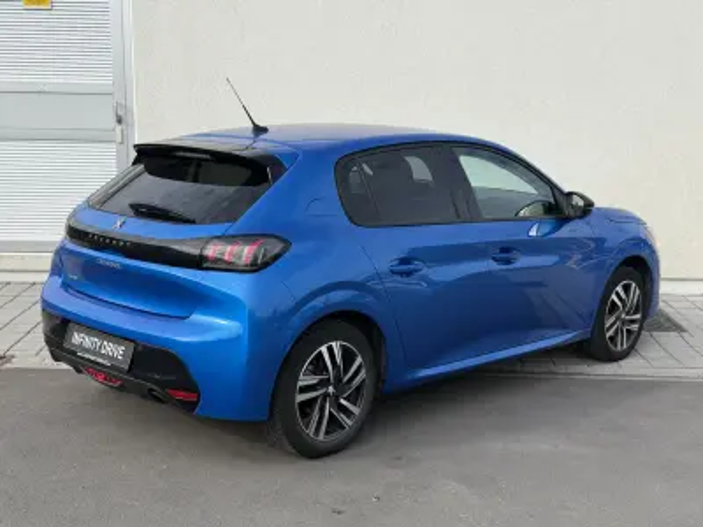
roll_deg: -0.9
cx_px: 352
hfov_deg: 39.7
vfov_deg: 30.3
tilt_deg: -10.0
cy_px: 264
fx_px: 975
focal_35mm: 48
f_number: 1.78
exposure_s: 1/3226
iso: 80
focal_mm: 6.76
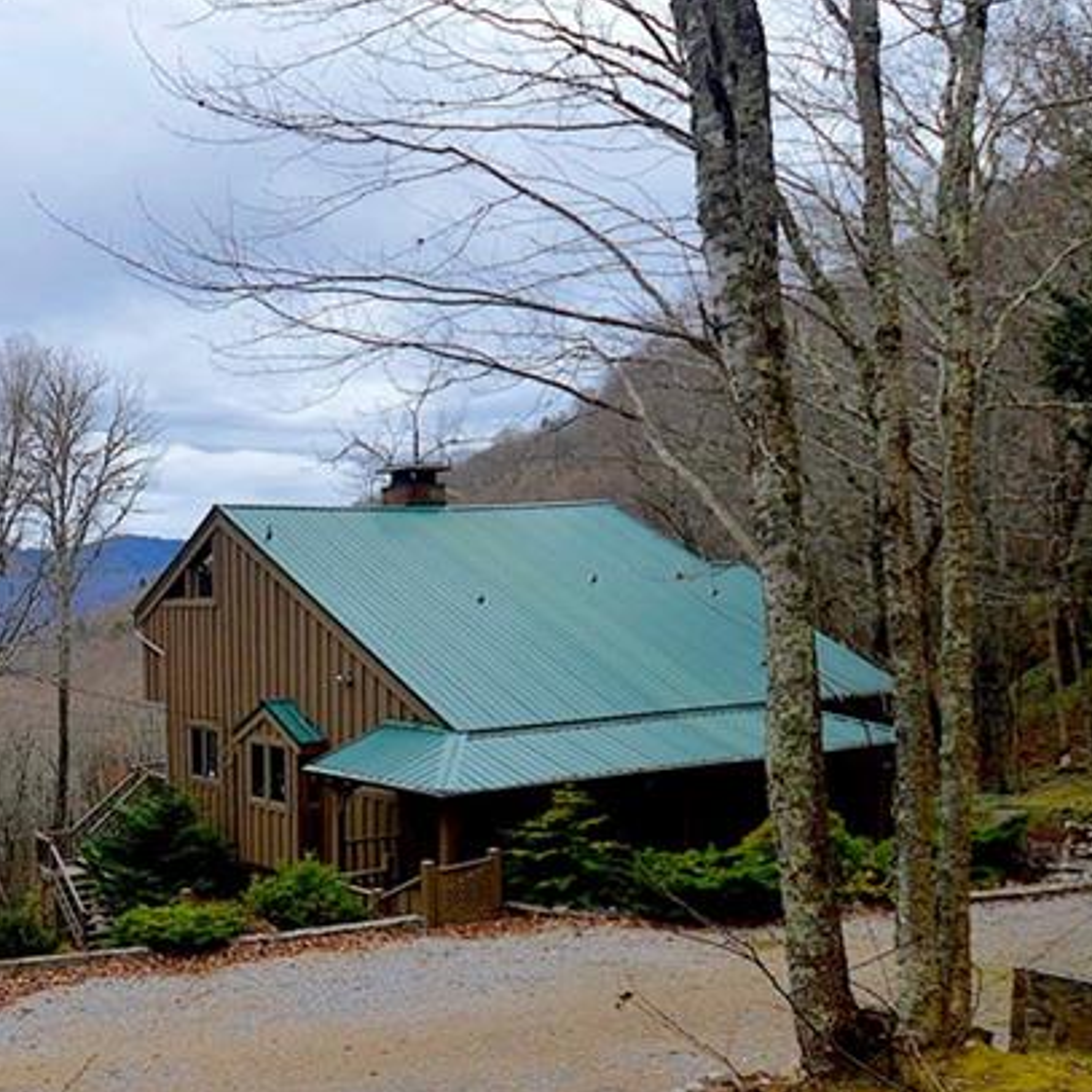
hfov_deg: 42.6
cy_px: 722
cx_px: -46
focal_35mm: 32
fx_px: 1142
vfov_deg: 50.3
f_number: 4.5
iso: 400
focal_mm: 10
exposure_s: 1/80
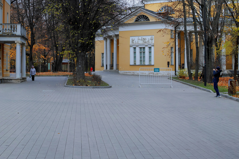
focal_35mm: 62
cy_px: 66
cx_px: 111
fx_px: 412
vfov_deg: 21.9
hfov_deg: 32.4
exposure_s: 1/125
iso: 100
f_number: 4
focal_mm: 30
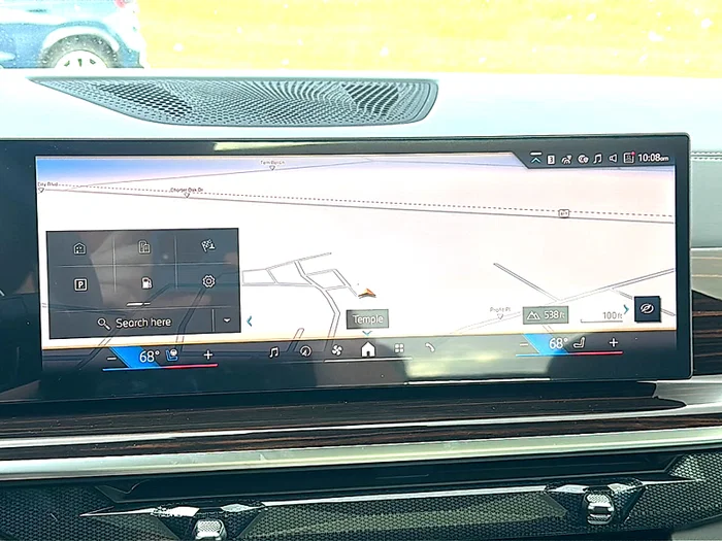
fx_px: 897
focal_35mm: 43
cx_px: 361
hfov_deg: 43.9
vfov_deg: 33.6
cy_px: 270
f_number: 1.78
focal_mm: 6.86
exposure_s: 1/251
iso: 80
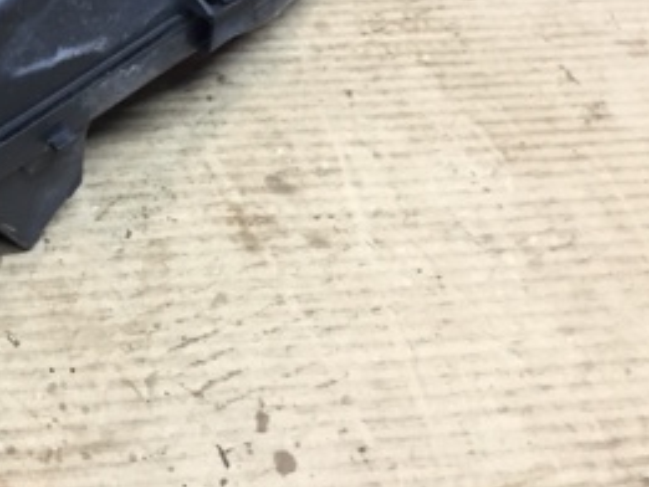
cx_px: -52
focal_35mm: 71
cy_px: -89
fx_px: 1332
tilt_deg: -36.5
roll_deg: -4.1
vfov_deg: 19.6
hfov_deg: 25.5
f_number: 2.2
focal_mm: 4.15
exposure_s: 1/30
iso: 80
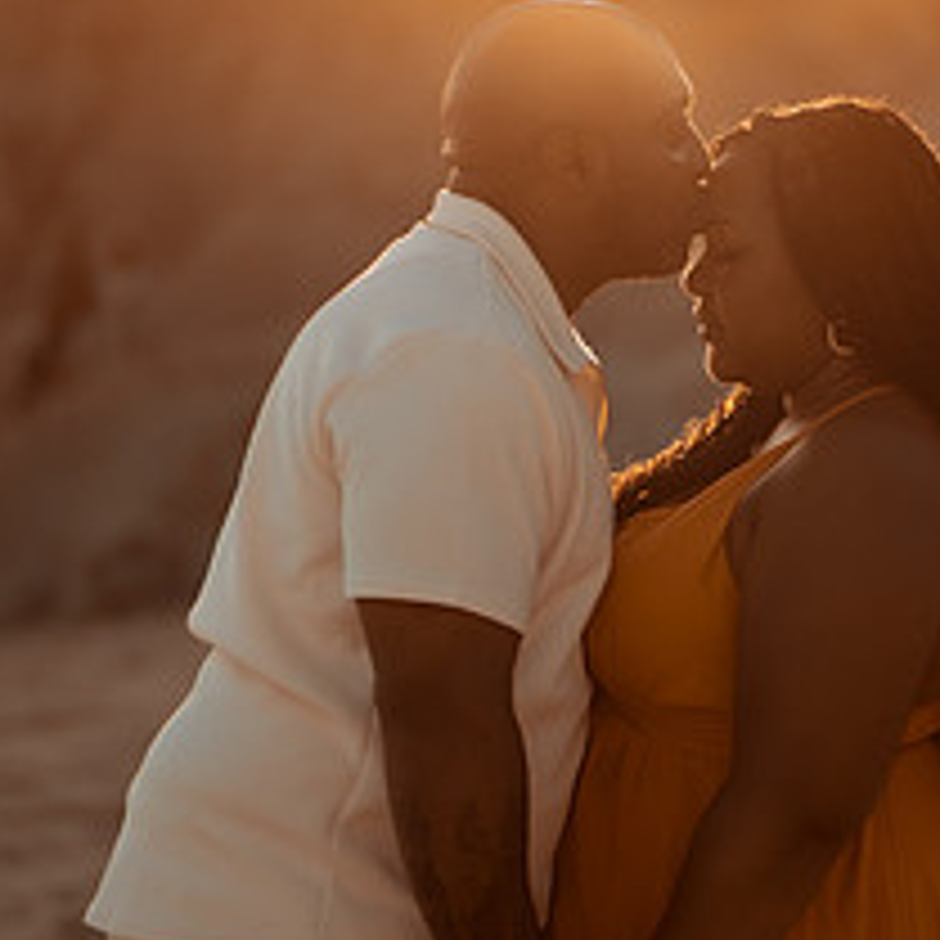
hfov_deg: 12.7
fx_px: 4209
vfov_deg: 12.7
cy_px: 497
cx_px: 702
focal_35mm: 137
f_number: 1.4
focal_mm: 58
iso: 100
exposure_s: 1/4000
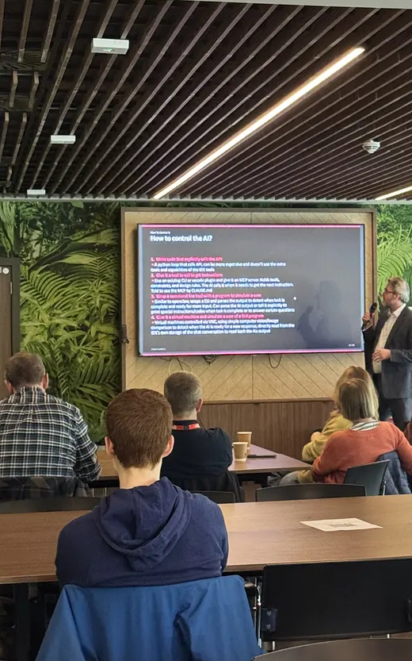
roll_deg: +0.7
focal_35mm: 88
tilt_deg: +2.5
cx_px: 391
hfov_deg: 14.6
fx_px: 1582
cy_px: 267
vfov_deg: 23.5
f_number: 1.78
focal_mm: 6.76
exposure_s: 1/40
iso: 500
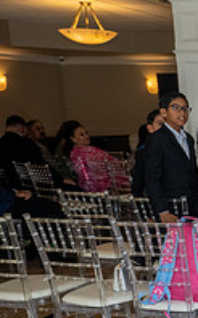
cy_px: 241
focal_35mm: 72
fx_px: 622
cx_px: 456
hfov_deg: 13.7
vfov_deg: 28.2
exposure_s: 1/200
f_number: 10
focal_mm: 24
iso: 1250
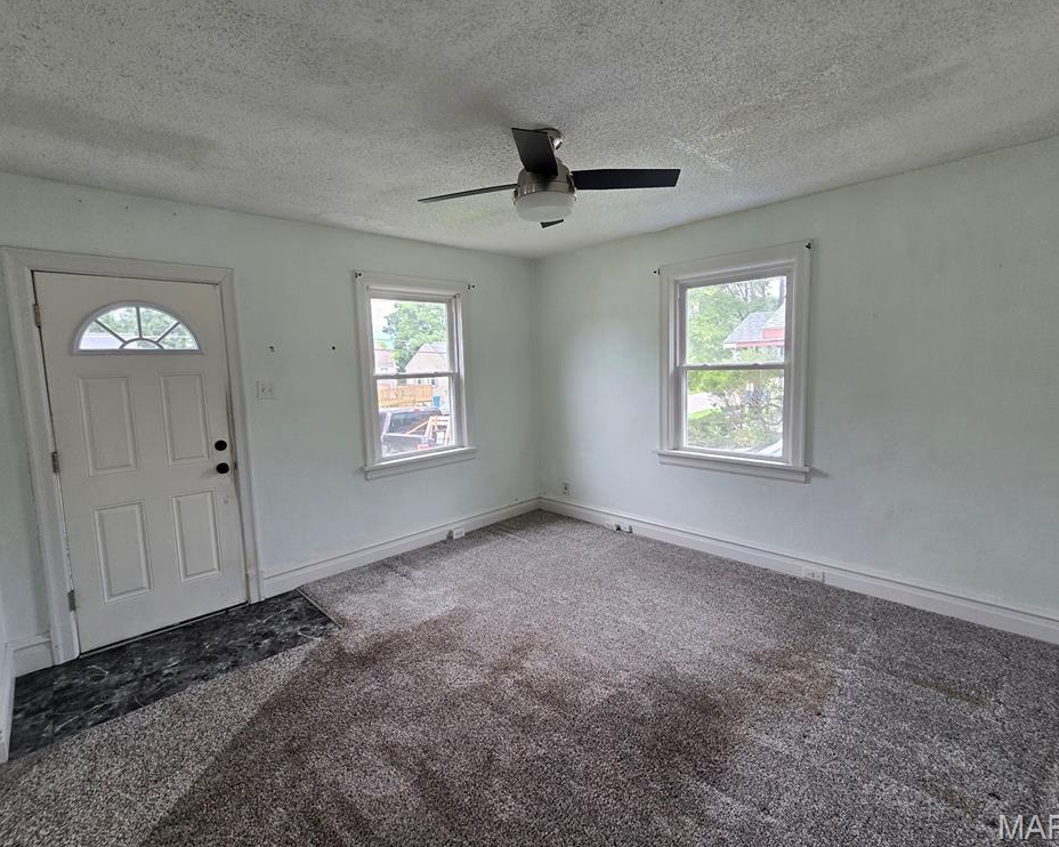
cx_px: 528
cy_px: 413
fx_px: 439
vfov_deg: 87.9
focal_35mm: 14
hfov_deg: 100.7
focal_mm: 2.2
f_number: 2.2
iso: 80
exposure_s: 1/120
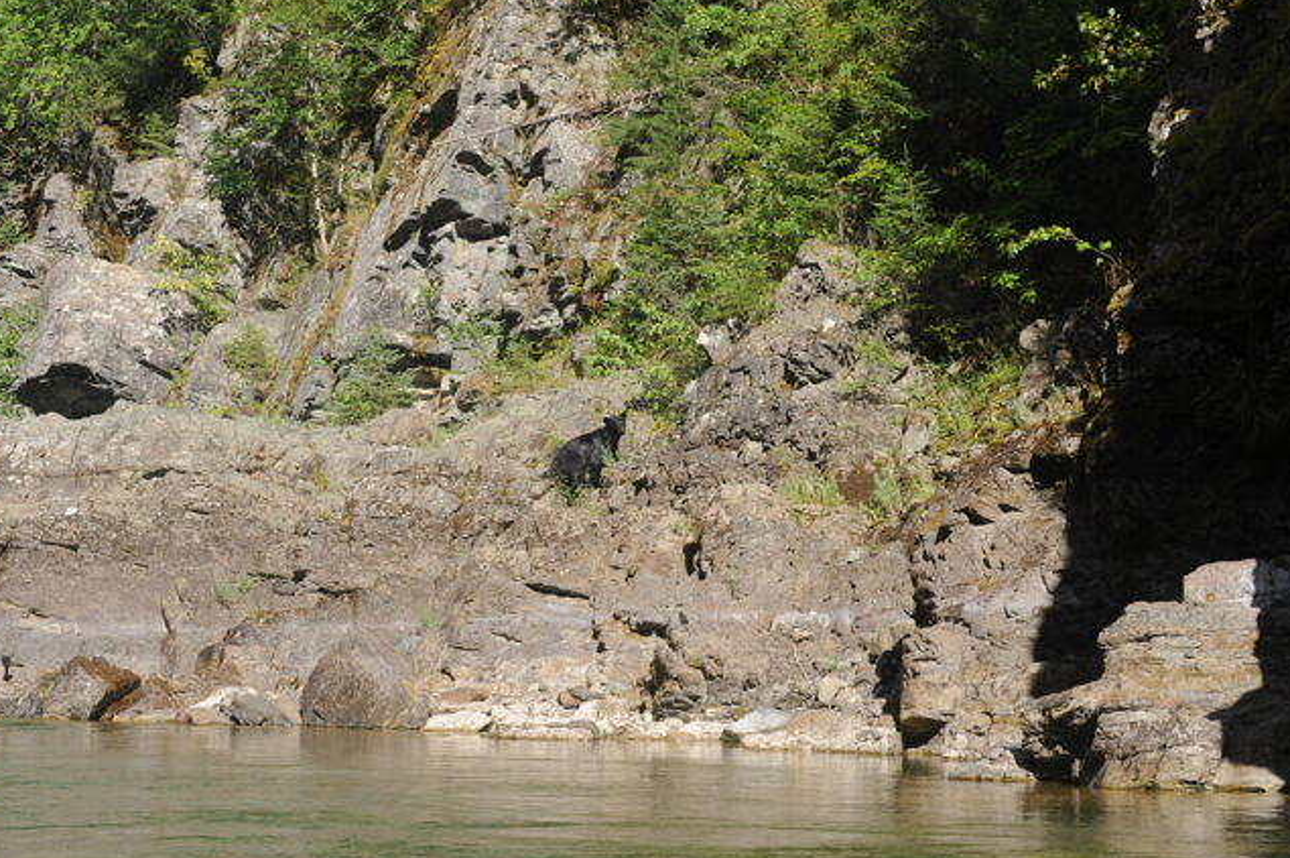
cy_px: 333
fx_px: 2255
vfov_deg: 21.5
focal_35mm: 63
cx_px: 622
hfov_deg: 31.9
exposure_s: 1/640
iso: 250
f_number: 6.3
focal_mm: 50
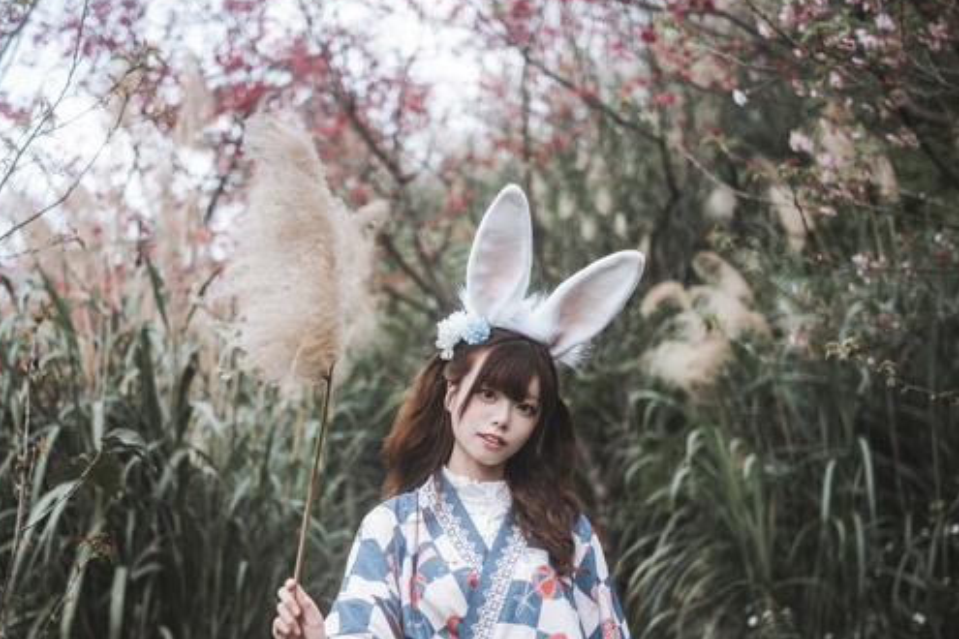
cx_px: 417
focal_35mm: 63
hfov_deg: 31.9
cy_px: 445
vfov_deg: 21.5
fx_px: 1678
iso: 200
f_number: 2
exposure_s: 1/3200
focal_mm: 40
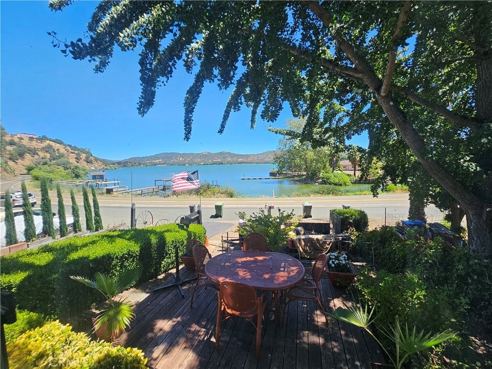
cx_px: 246
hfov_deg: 106.2
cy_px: 184
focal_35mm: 13
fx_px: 185
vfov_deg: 89.9
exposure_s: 1/703
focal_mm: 2.2
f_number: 2.2
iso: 50
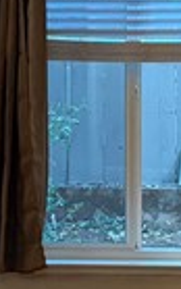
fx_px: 1601
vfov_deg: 10.3
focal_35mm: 203
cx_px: 46
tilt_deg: -0.7
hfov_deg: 6.5
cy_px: 52
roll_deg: -0.3
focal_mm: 5.96
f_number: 1.6
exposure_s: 1/60
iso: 500
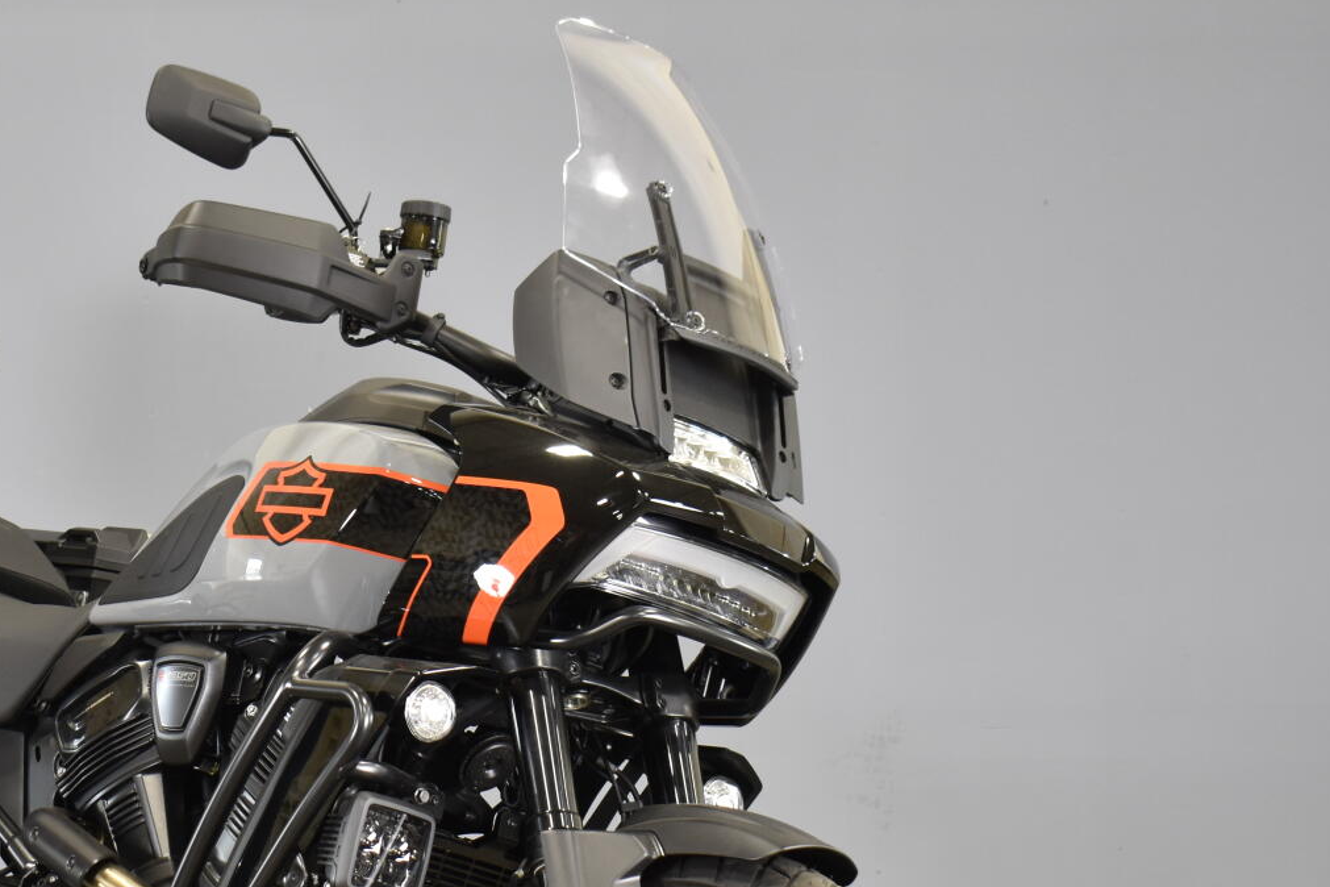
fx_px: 3288
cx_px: 149
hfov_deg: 22.4
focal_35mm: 89
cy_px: 702
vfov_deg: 15.3
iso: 400
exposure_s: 1/13
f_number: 4.2
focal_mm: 30
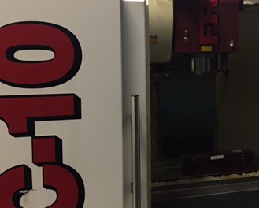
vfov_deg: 27.6
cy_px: 80
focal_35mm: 55
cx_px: 234
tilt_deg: -2.9
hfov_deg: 32.4
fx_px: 422
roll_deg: +0.2
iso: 80
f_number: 2.2
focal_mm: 4.15
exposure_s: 1/15
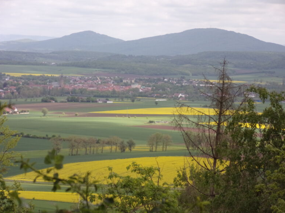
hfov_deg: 12.3
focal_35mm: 160
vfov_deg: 9.3
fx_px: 1317
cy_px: 106
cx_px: 144
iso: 80
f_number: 5.6
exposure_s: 1/220
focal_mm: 28
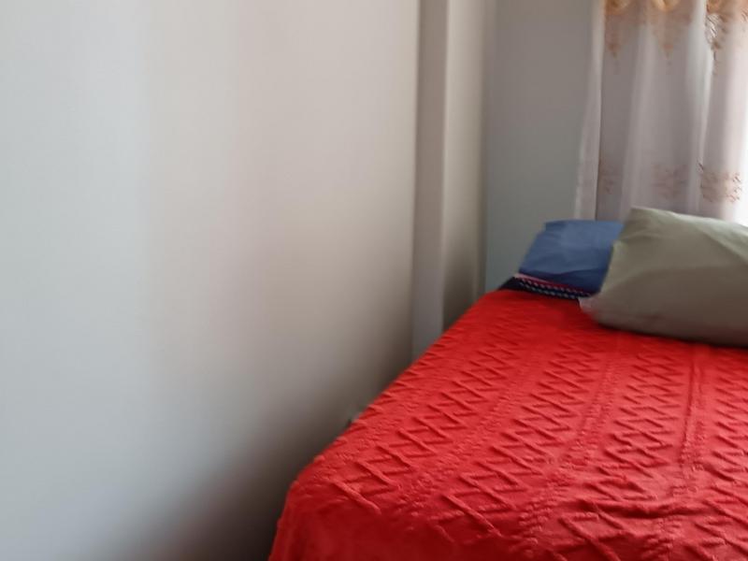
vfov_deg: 30.3
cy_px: 280
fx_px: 1037
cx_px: 374
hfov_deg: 39.7
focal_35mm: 48
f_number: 1.75
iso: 1151
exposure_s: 1/25
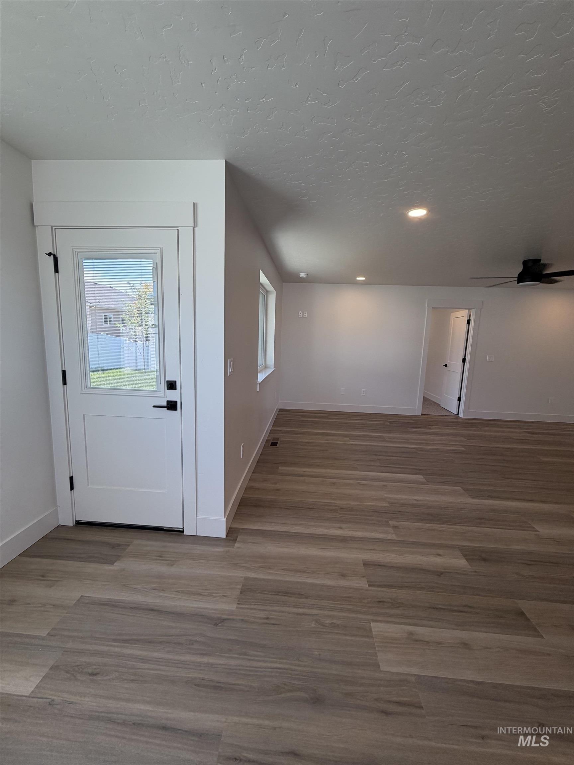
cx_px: 287
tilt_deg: -8.4
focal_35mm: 14
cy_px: 382
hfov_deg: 85.7
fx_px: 310
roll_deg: -1.9
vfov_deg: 102.1
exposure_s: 1/120
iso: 64
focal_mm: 2.22
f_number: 2.2
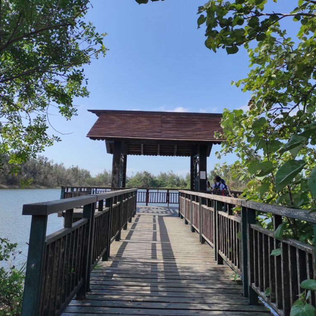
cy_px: 119
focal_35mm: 30
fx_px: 310
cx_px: 158
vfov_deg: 53.5
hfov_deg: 54.0
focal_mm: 5.43
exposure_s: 1/1891
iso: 100
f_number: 1.89
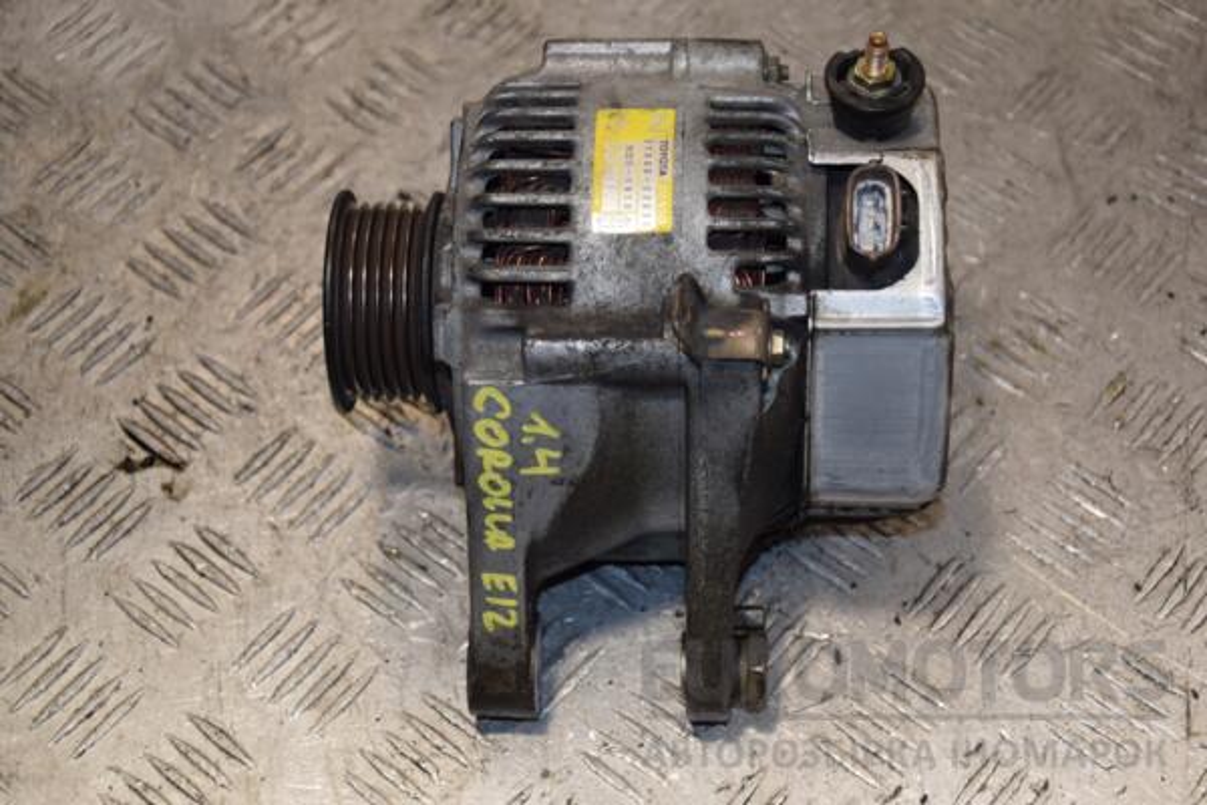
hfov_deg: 28.1
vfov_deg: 18.9
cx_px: 604
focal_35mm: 72
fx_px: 2414
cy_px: 402
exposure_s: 1/200
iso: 800
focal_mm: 48
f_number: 5
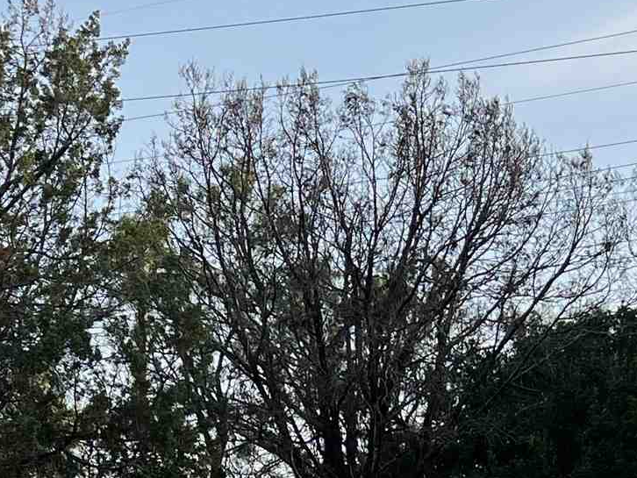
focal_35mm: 110
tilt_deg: -1.5
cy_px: 634
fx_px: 2025
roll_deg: -0.3
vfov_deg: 13.0
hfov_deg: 17.8
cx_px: 403
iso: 50
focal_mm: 5.7
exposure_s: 1/4274
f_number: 1.5
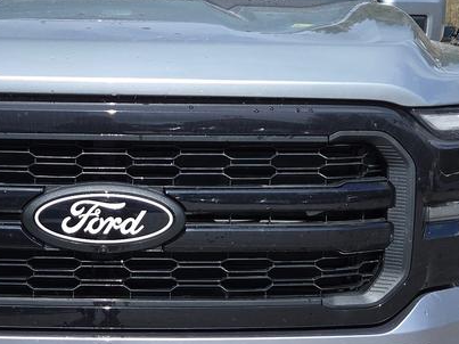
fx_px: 968
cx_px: 112
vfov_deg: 20.2
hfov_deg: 26.3
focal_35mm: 73
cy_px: 158
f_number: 1.8
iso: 25
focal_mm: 5.4
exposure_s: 1/1864
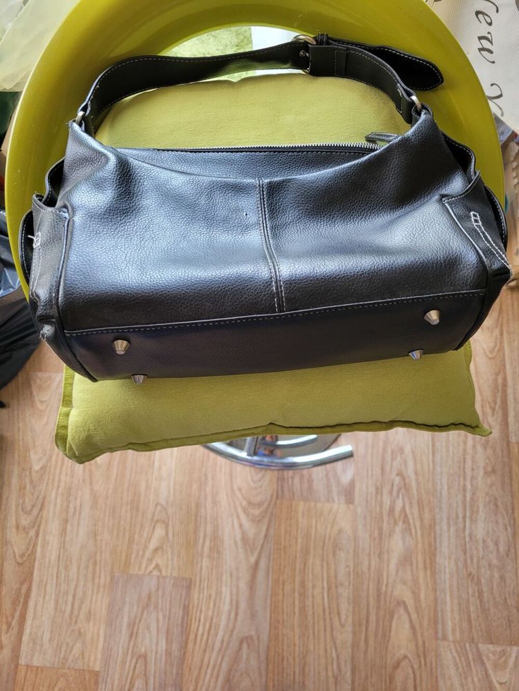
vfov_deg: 67.3
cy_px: 346
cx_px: 260
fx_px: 520
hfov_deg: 53.1
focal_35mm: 26
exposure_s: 1/100
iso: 160
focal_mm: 5.4
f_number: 1.8
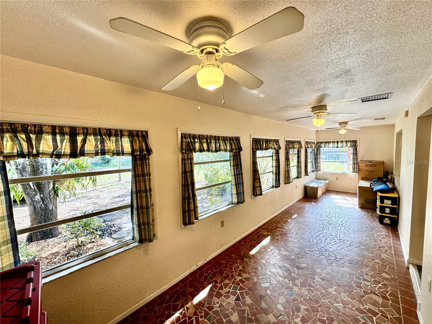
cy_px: 162
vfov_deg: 85.7
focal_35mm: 14
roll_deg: +1.9
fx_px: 175
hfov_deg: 102.1
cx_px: 216
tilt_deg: -4.6
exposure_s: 1/120
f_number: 2.2
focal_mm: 2.22
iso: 100
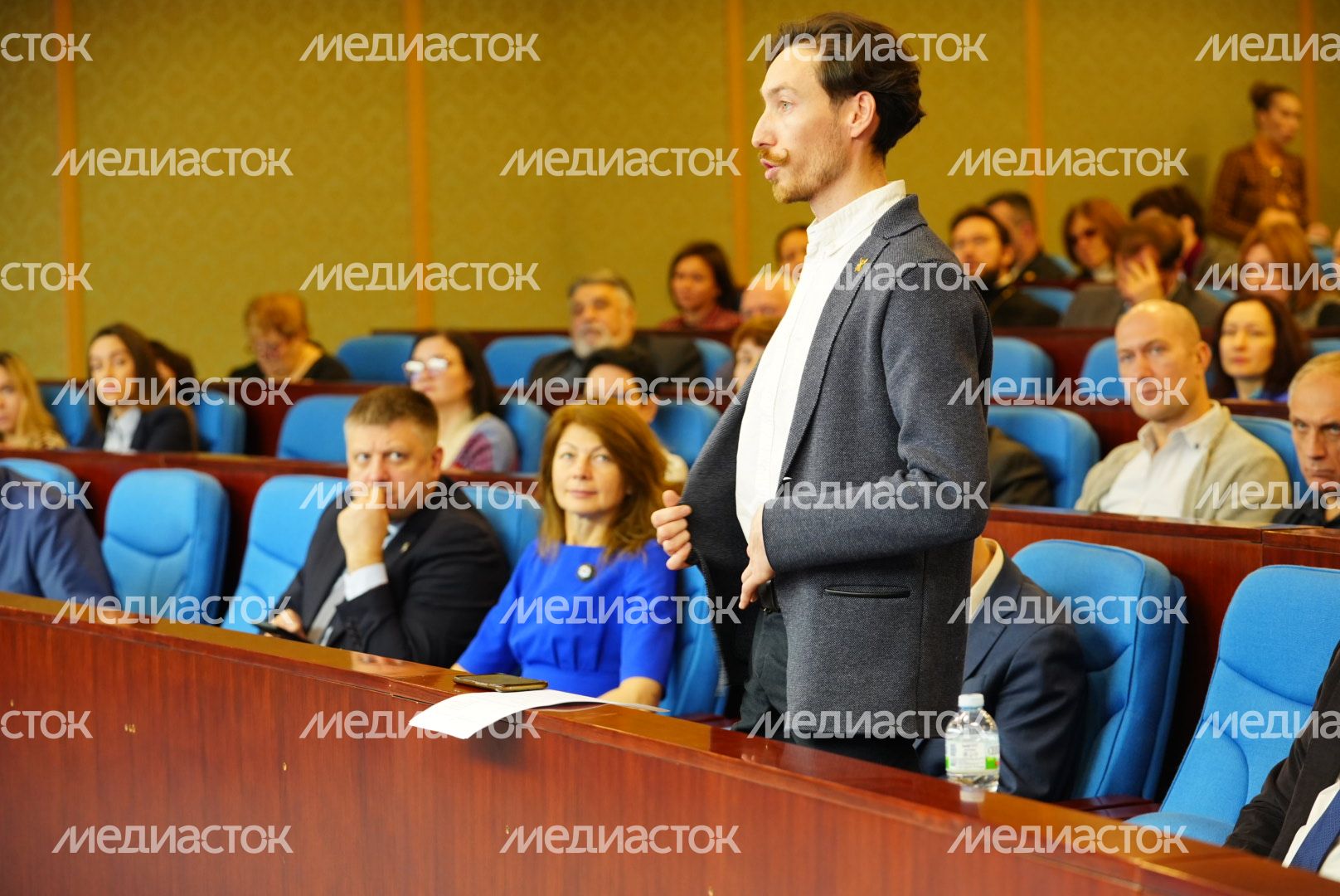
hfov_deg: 19.1
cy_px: 448
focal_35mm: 107
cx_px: 670
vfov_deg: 12.8
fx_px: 3986
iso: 1600
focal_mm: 107
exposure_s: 1/50
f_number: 4.5
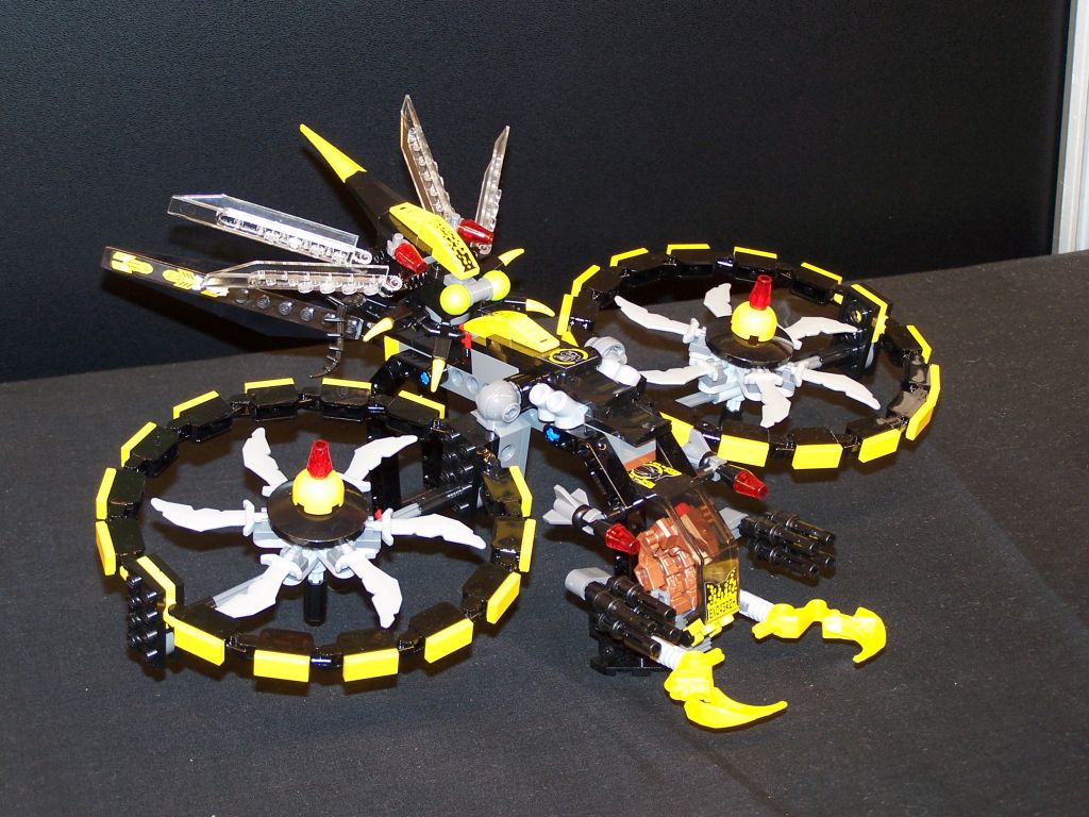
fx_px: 2359
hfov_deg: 26.0
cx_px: 544
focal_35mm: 75
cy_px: 408
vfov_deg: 19.6
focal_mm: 12.4
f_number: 3.2
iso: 80
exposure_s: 1/2
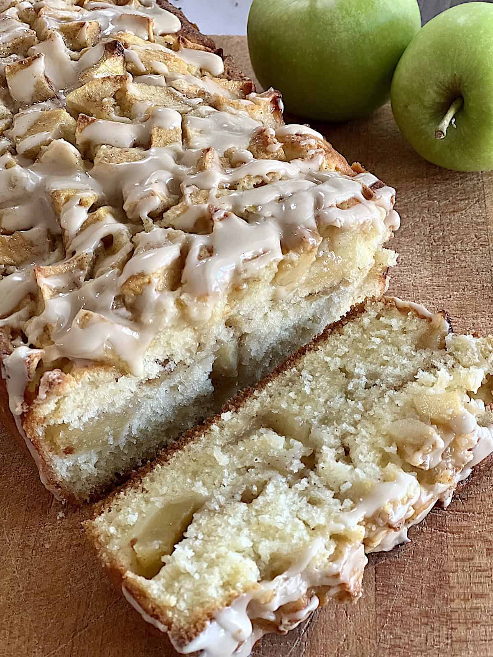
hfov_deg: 19.1
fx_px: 1462
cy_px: 328
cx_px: 246
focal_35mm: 77
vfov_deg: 25.3
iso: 320
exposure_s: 1/40
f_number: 2.8
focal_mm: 9
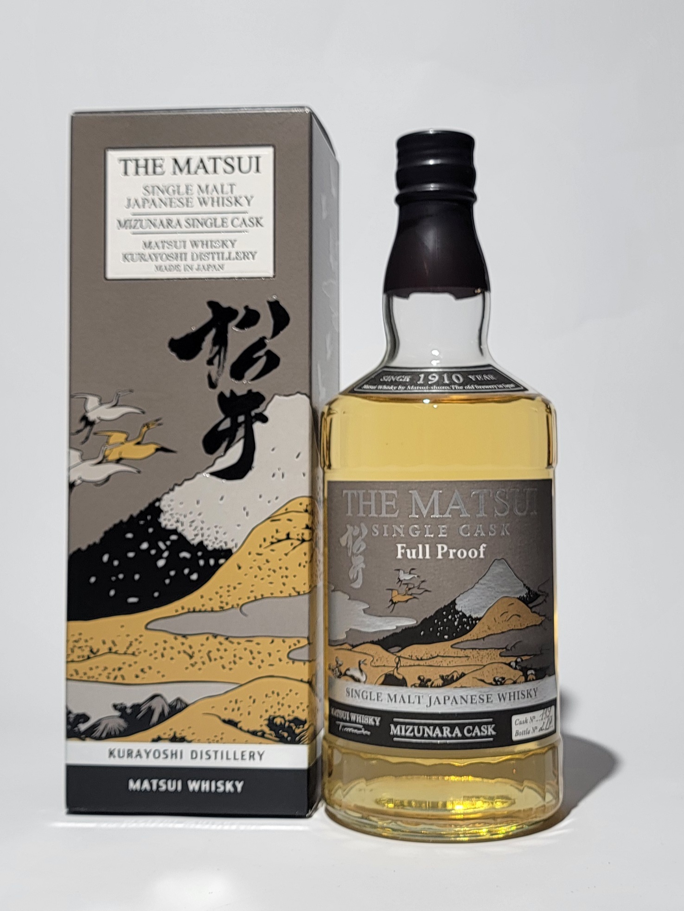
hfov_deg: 56.8
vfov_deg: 71.6
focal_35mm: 24
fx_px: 632
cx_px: 342
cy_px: 456
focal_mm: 6.7
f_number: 1.8
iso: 20
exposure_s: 1/120
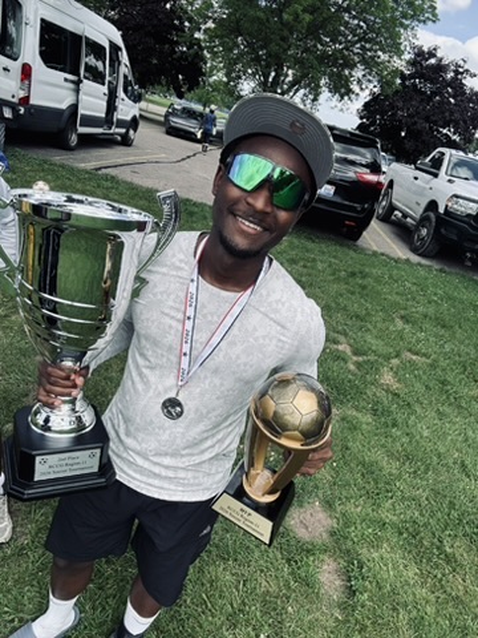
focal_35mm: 23
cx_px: 239
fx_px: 423
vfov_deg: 73.9
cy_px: 319
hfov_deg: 58.9
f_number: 1.9
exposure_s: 1/443
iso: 25
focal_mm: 2.69
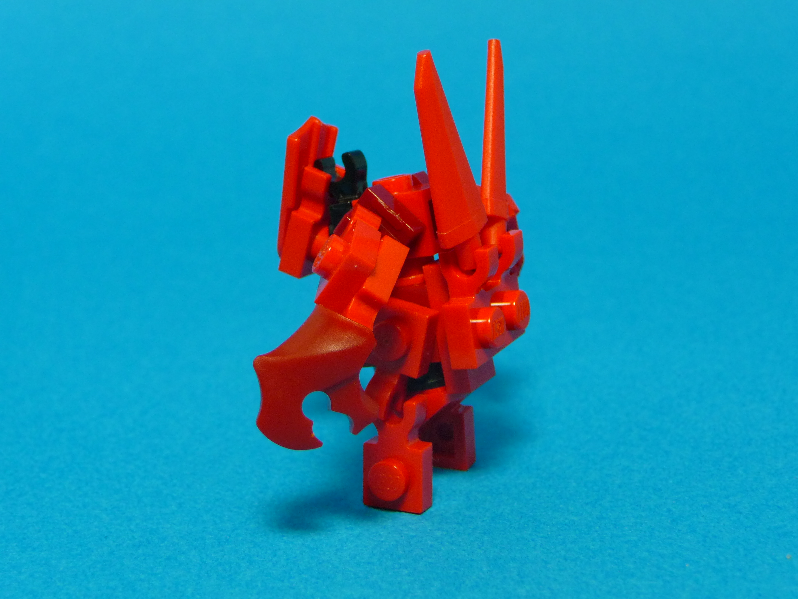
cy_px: 300
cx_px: 399
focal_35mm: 67
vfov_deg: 21.9
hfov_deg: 29.0
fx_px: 1545
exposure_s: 1/40
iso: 250
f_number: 4.5
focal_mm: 11.3
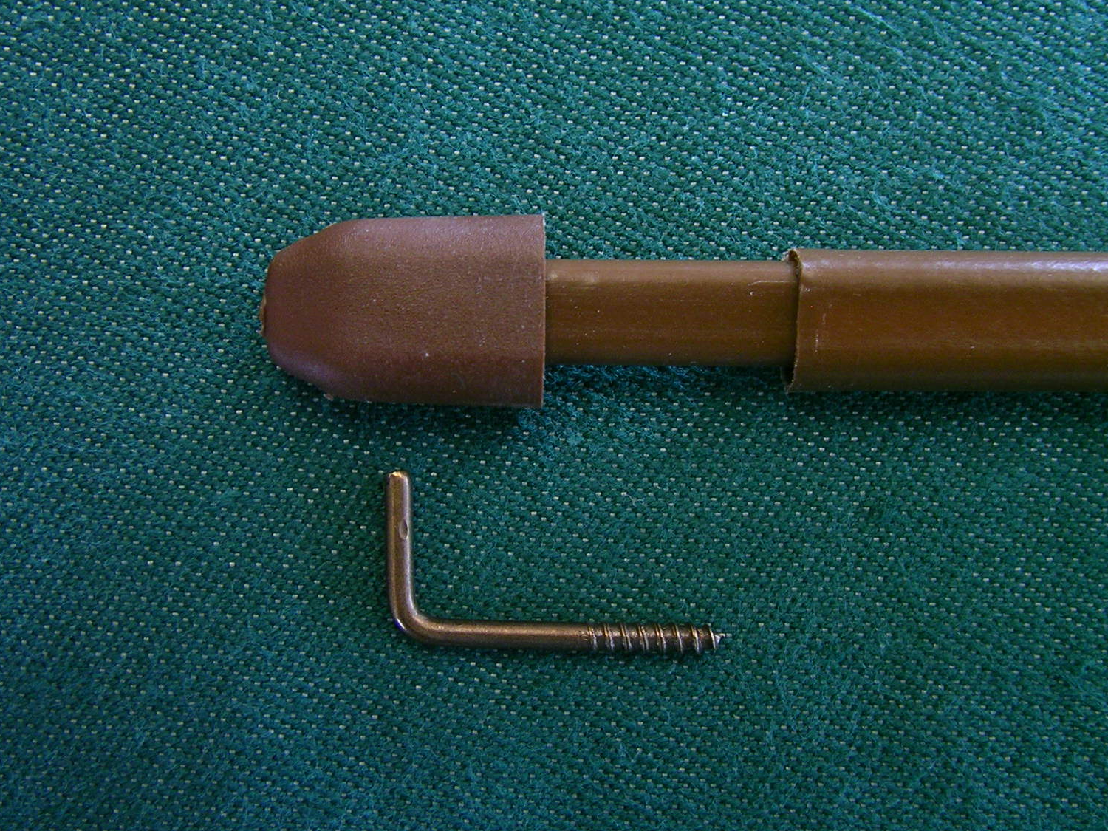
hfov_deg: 39.7
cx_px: 546
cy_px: 418
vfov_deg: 30.3
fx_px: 1536
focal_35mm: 48
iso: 100
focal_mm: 7
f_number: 3
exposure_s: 1/6.5
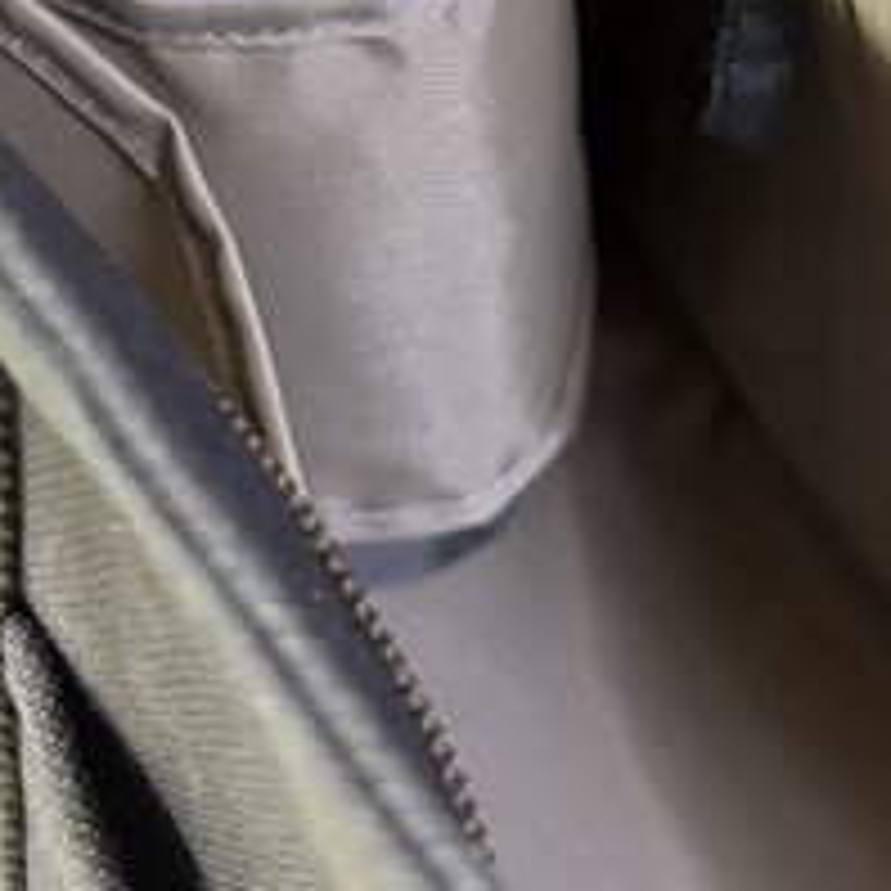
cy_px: -286
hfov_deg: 17.6
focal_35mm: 99
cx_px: 423
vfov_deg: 16.5
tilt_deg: -48.6
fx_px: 2883
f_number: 1.6
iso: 640
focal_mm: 5.96
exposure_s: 1/30
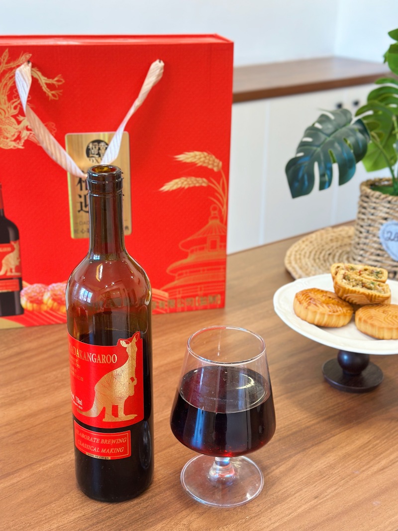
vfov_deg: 39.7
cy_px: 266
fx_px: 736
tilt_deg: -23.6
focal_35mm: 48
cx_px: 199
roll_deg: -1.3
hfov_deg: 30.3
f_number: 1.78
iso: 125
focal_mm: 6.86
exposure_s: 1/64
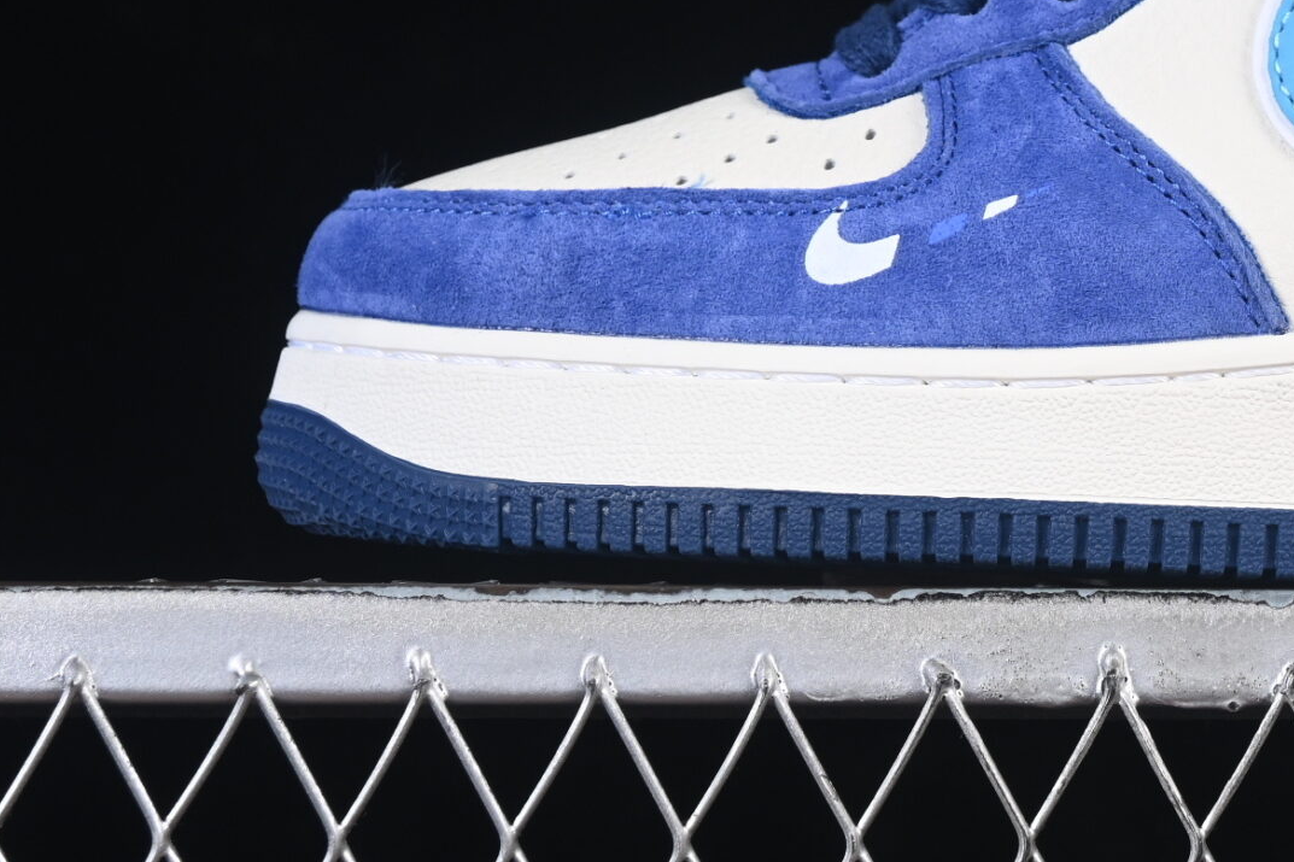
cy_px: -48
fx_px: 6433
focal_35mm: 179
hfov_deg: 11.4
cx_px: 1328
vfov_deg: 7.6
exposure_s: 1/80
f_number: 7.1
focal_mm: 50
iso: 160
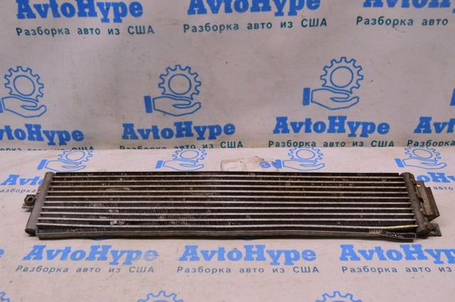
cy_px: 151
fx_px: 454
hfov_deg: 53.2
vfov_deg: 36.8
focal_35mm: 36
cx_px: 228
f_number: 8
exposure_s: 1/125
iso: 1600
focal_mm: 24
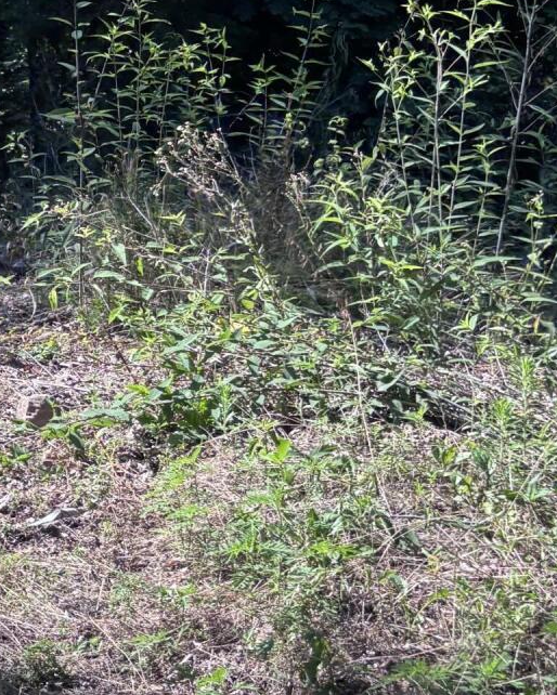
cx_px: -238
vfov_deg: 23.7
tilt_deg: -1.3
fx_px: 1627
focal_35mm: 79
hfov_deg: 17.7
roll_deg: -1.3
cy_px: 117
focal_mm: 5.96
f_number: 1.6
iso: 50
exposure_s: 1/716
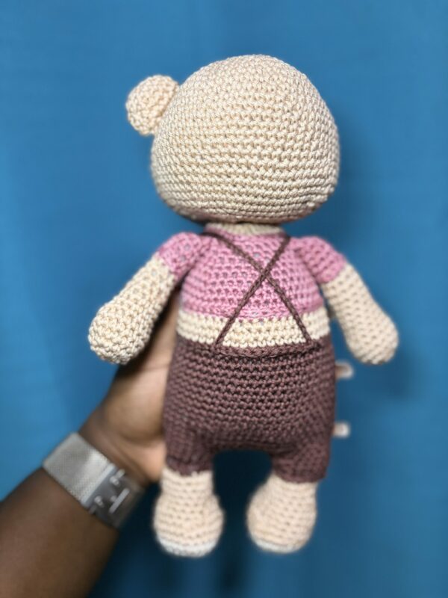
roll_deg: +4.3
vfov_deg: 67.3
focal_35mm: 26
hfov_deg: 53.1
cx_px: 224
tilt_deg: -17.7
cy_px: 299
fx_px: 449
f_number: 1.6
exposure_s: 1/60
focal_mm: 5.96
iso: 250
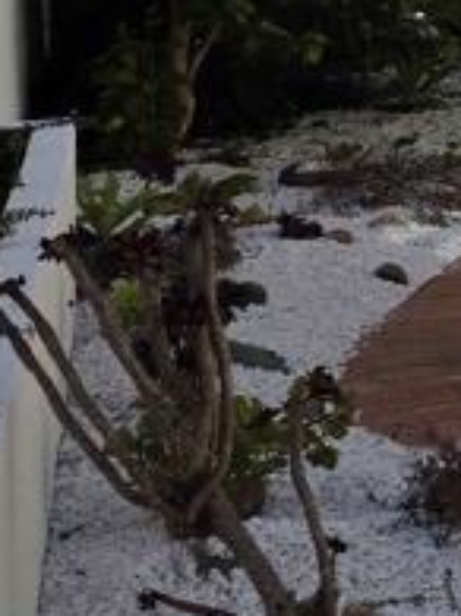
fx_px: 2151
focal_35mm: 121
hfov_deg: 8.7
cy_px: -54
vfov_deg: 15.9
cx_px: 1601
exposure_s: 1/2945
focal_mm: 5.4
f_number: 1.8
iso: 25
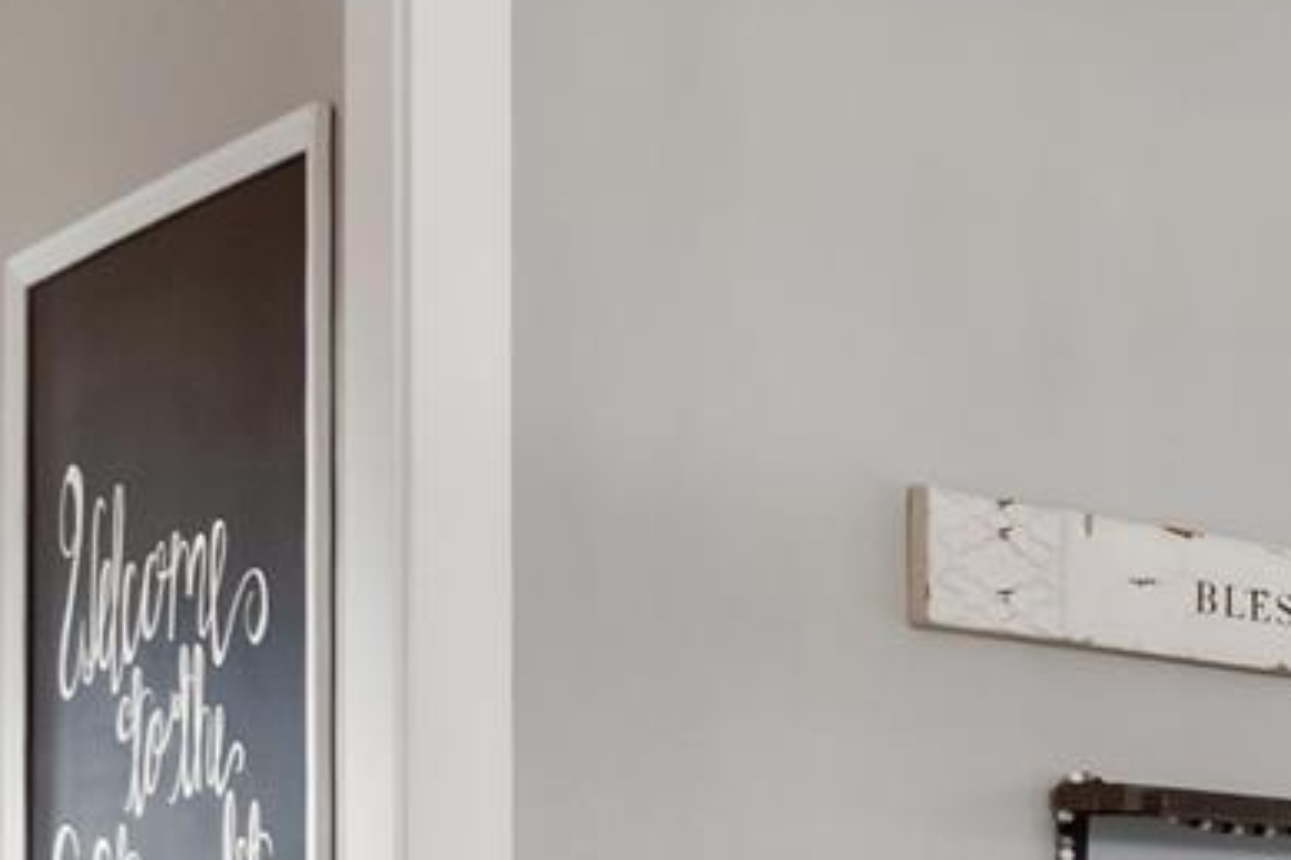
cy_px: 1214
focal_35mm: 79
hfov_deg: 19.8
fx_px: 2832
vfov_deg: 16.1
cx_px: 2243
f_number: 9
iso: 500
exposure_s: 1/40
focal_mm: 10
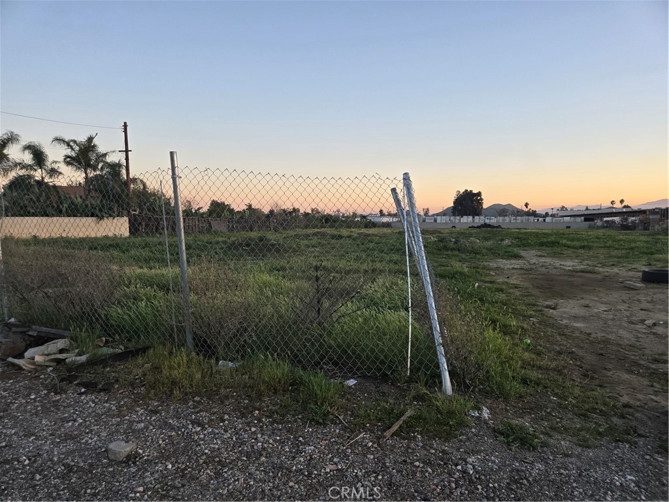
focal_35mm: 23
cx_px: 334
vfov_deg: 58.9
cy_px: 251
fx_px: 445
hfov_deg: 73.9
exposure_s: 1/508
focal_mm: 5.4
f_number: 1.8
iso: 125
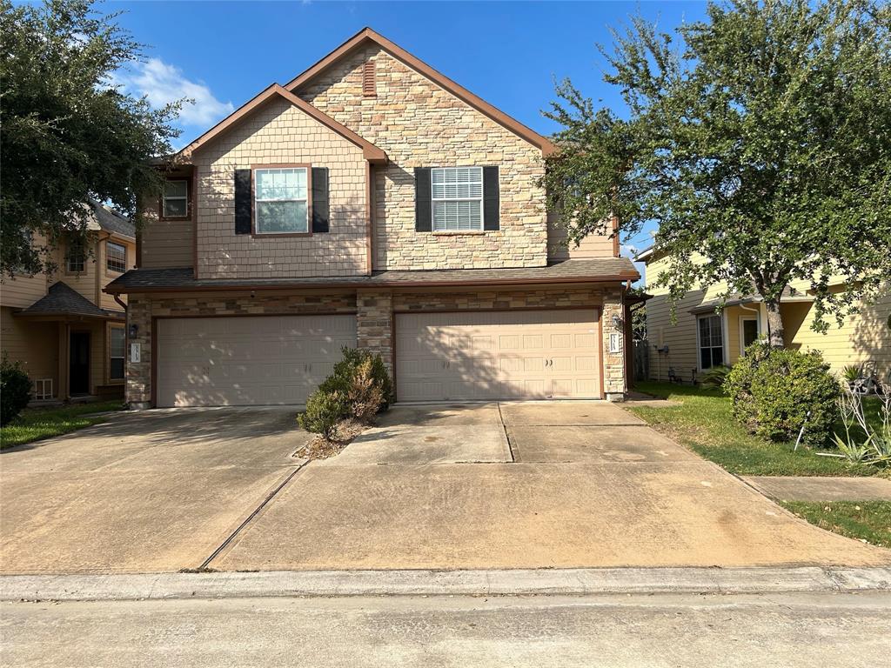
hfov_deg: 67.3
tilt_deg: +2.4
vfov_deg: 53.1
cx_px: 446
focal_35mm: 26
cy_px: 334
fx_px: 669
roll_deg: +1.2
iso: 50
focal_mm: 5.7
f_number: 1.5
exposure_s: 1/3831
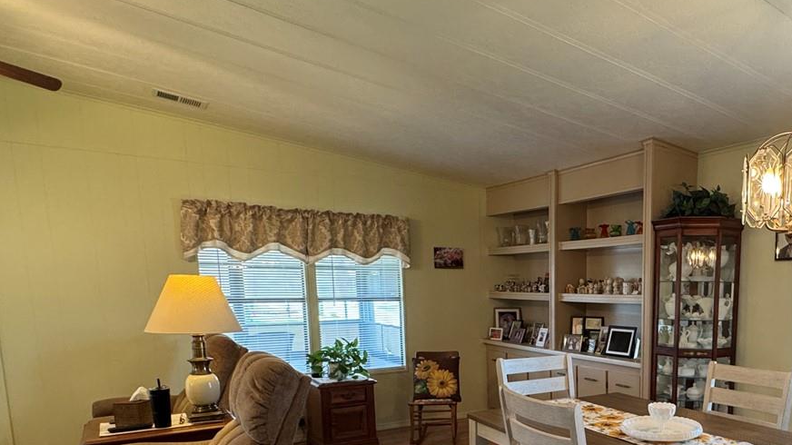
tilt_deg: -9.5
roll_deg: -0.4
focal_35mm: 28
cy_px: 372
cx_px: 580
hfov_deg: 64.4
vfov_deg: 39.4
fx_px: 588
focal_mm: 2.22
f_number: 2.2
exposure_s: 1/60
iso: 250
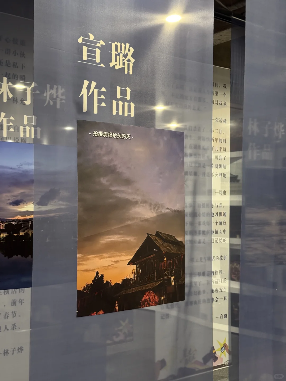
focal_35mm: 48
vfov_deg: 39.7
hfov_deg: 30.3
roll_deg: +0.2
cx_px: 143
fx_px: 529
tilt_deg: +1.7
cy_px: 190
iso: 500
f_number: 1.78
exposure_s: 1/33
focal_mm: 6.76
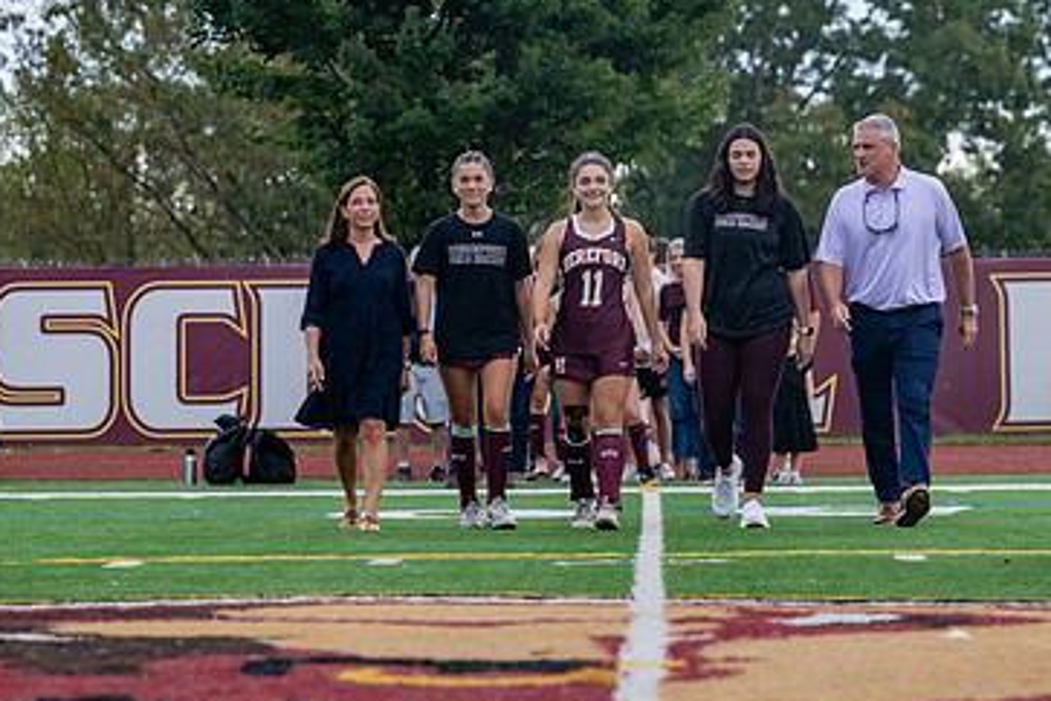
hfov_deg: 9.7
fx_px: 6189
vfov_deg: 6.5
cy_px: 388
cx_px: 629
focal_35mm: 212
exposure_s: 1/640
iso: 1250
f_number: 4.5
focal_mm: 120
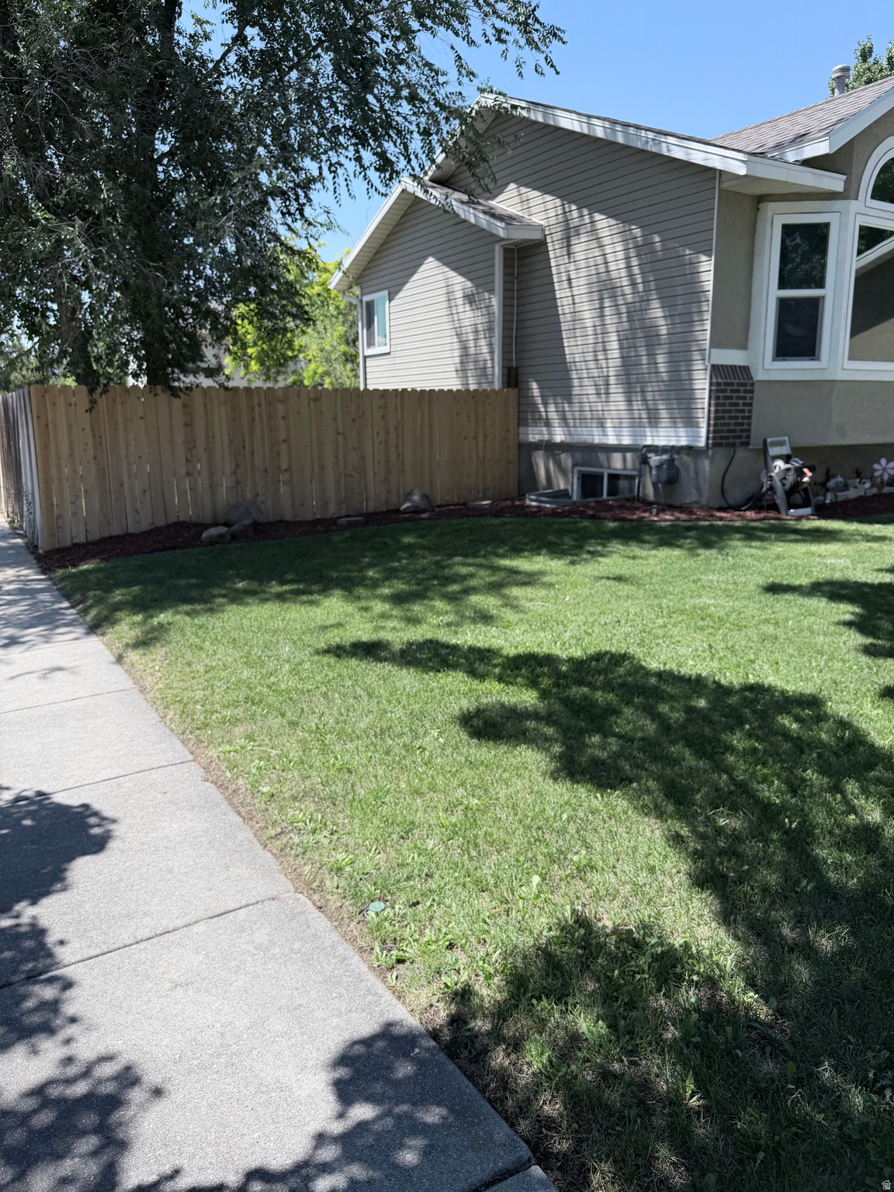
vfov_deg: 71.6
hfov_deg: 56.8
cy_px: 596
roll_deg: +0.1
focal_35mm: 24
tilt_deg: -11.8
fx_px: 826
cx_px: 447
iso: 80
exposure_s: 1/6173
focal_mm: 6.76
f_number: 1.78
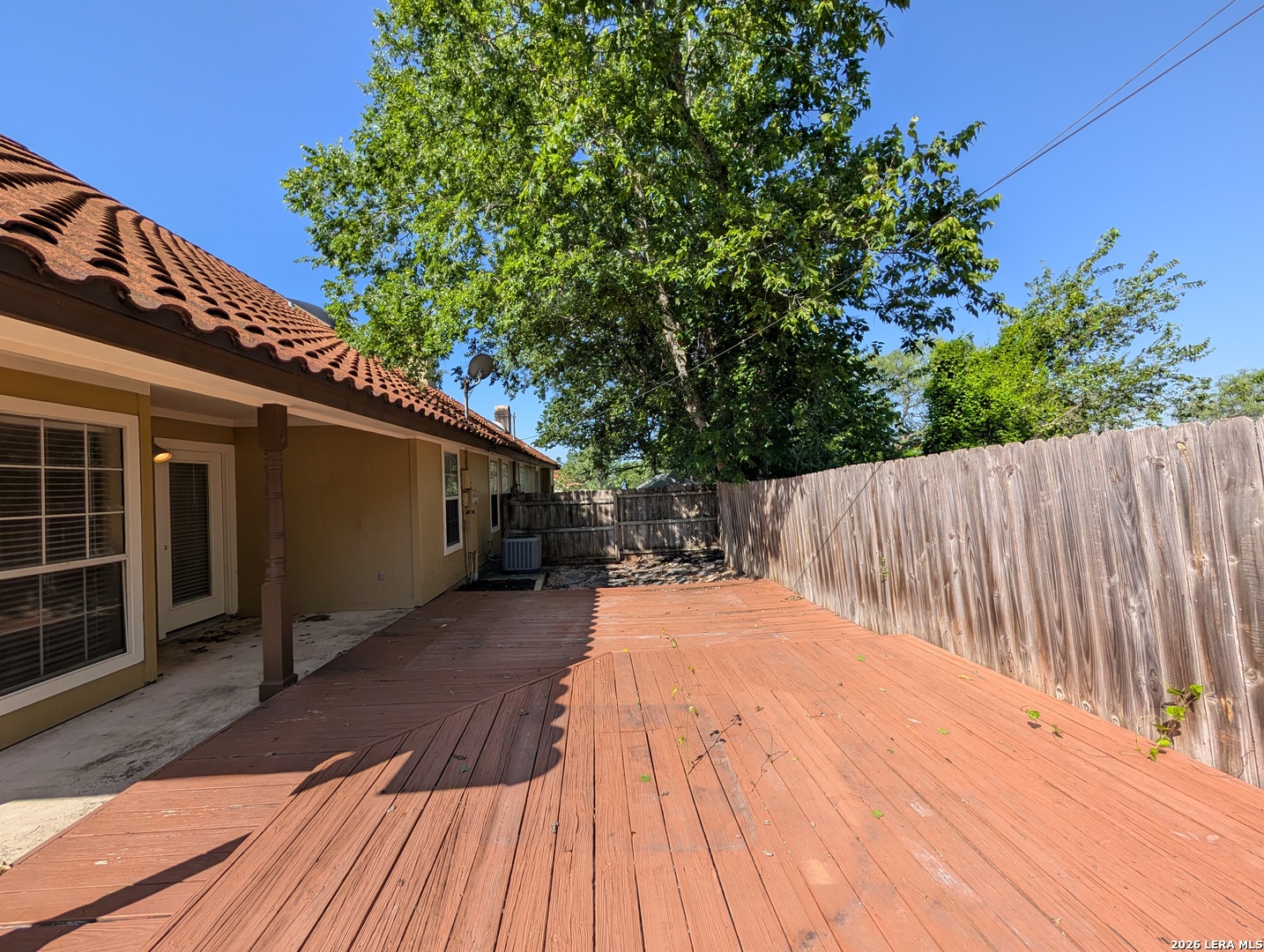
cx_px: 632
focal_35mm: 12
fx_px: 439
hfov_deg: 110.5
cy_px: 476
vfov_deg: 94.7
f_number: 1.7
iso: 50
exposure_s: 1/1582
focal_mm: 2.02
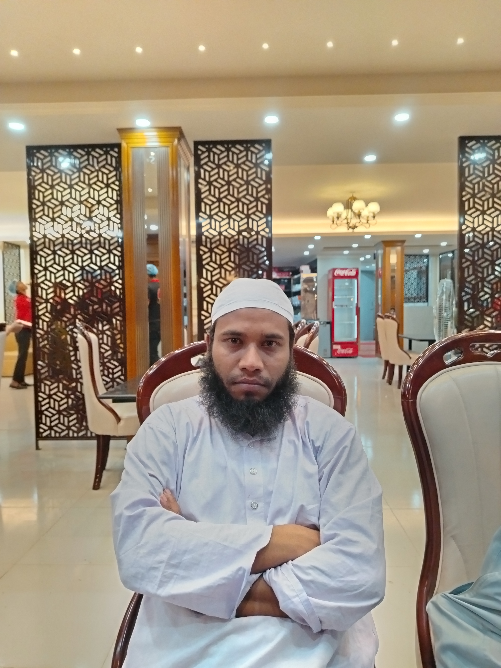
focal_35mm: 24
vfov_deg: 71.6
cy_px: 334
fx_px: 463
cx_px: 250
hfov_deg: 56.8
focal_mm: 5.25
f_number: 1.75
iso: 2969
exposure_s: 1/100
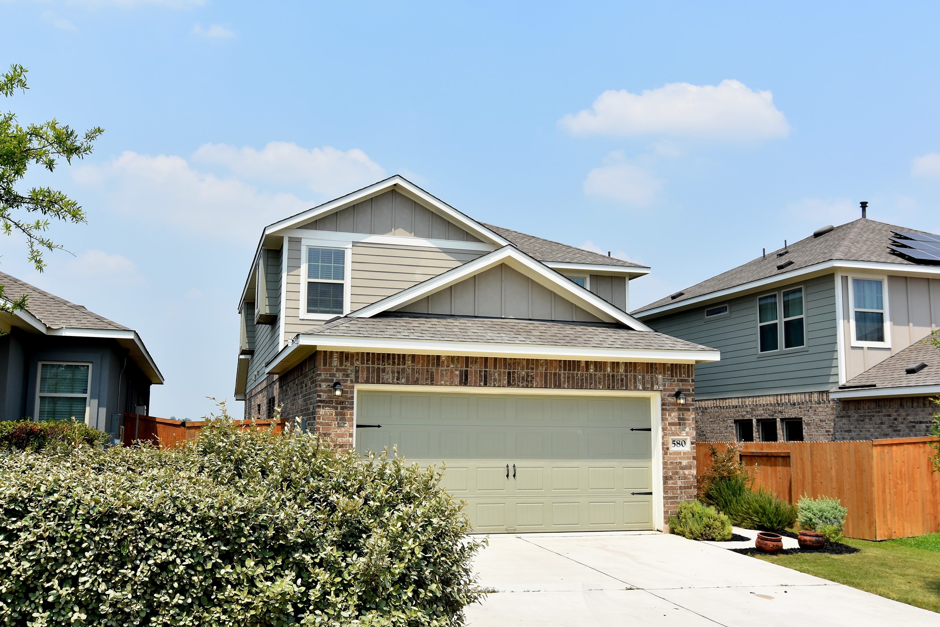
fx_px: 888
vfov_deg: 38.9
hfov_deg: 55.8
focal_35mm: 34
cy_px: 315
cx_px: 478
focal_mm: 22
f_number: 8
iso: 100
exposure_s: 1/250
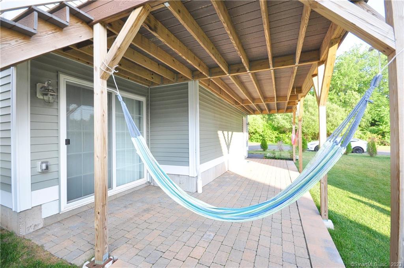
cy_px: 134
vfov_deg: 71.9
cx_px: 202
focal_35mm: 16
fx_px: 185
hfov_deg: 95.1
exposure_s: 1/100
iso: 640
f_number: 8
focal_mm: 11
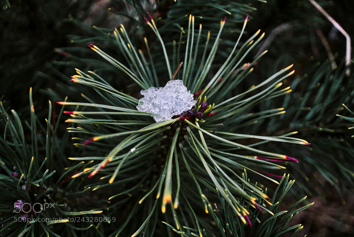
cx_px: 177
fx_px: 443
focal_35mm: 45
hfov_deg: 43.6
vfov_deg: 29.9
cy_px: 118
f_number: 3.5
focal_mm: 30
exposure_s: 1/3200
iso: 5000
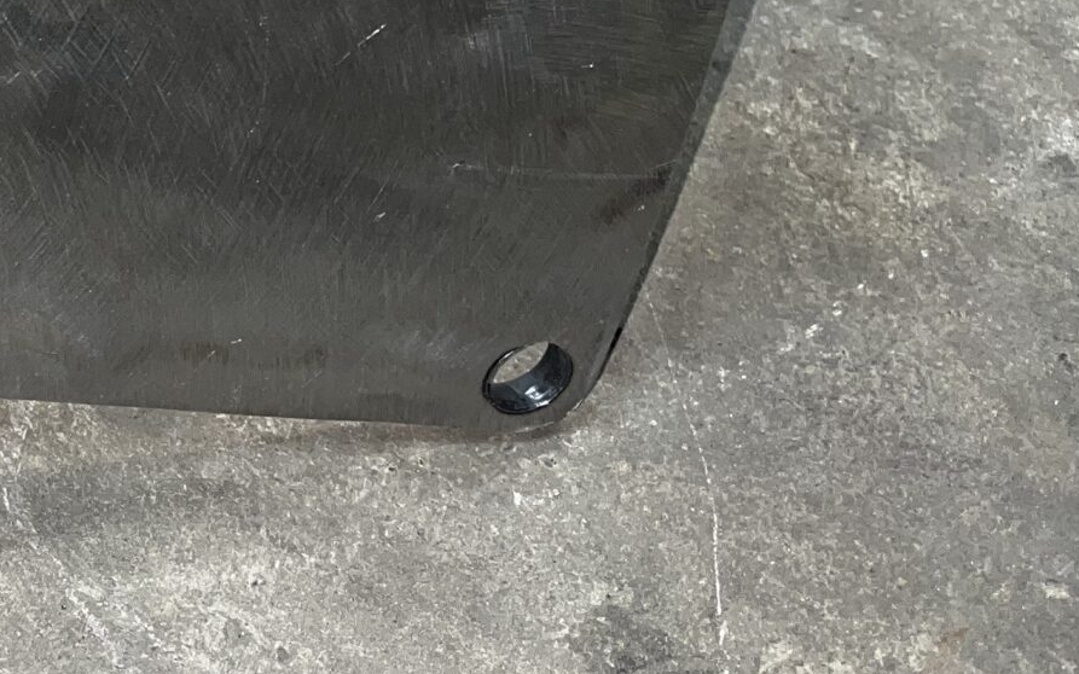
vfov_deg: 16.1
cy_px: -46
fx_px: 2323
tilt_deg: -52.1
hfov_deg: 22.9
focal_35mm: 79
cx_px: -375
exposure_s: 1/48
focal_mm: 5.1
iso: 32
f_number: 1.6
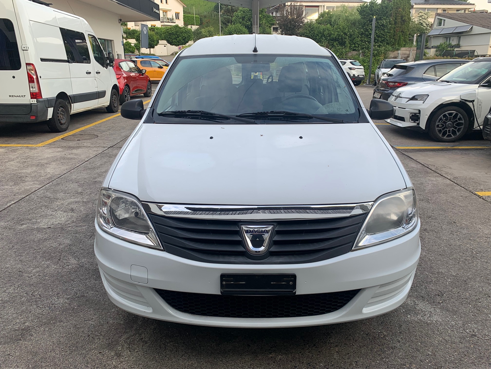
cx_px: 246
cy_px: 184
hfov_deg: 67.3
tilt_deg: -20.3
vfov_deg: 53.1
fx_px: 369
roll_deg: +0.7
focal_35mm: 26
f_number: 1.8
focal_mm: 4.25
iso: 25
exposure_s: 1/192
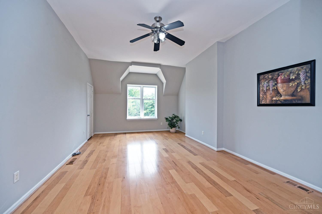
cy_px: 107
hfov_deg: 104.3
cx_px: 161
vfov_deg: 81.2
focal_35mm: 14
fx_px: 125
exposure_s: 1/125
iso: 200
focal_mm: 14
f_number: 5.6
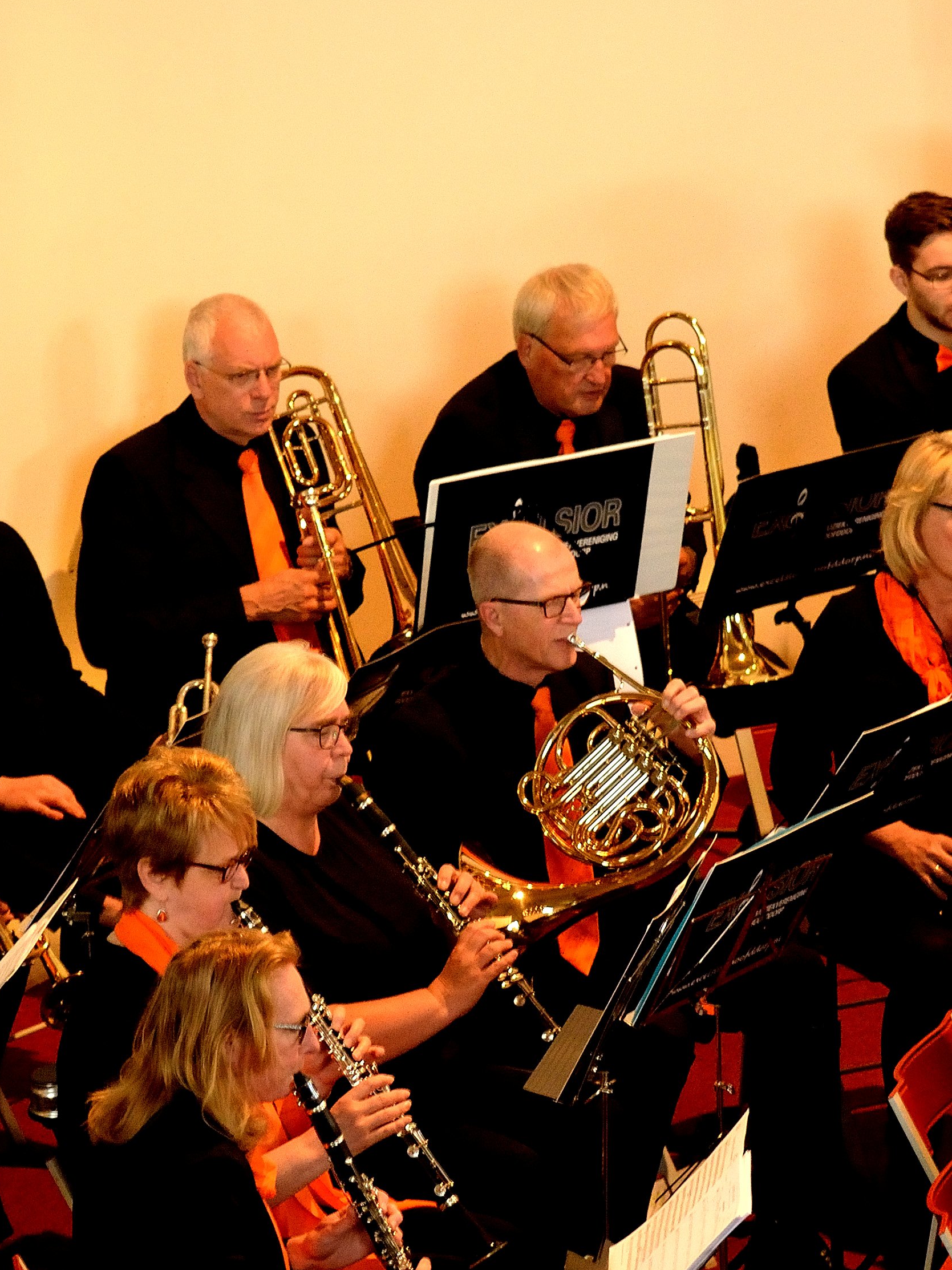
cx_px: 550
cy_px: 699
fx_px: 7665
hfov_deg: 7.1
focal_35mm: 209
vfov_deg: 9.5
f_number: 4.5
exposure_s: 1/40
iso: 1600
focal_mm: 70
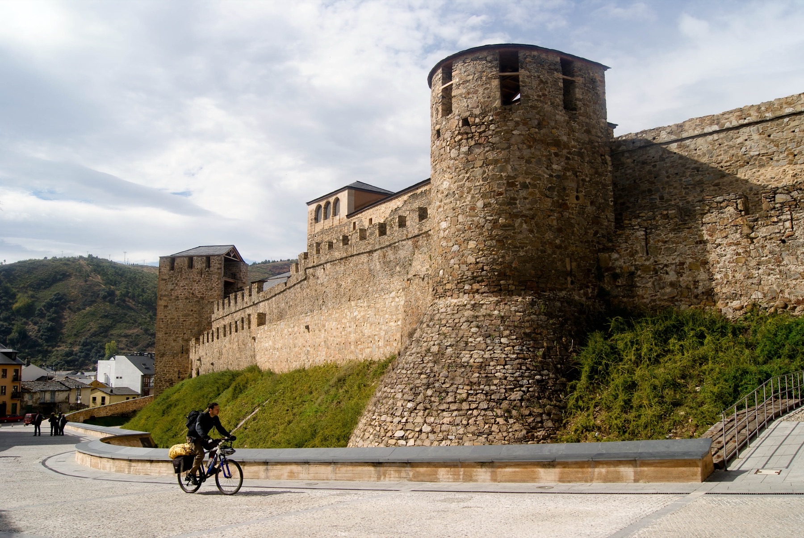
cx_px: 402
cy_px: 269
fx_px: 671
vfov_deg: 43.7
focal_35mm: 30
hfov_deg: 61.9
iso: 100
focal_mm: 20
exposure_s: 1/640
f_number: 5.6
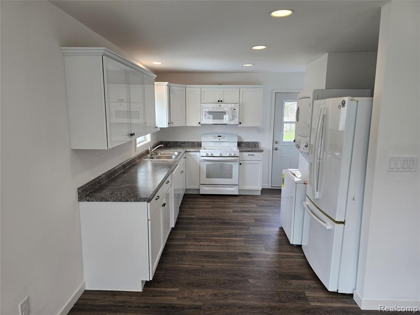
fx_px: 279
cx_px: 210
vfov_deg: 58.9
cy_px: 158
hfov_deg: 73.9
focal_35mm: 23
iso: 80
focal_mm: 6.3
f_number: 1.7
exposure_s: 1/120
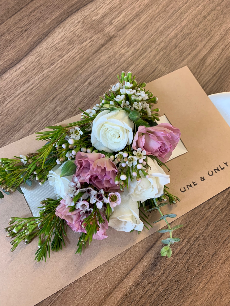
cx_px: 115
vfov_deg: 67.3
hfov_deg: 53.1
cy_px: 153
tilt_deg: -72.6
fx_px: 230
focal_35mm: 26
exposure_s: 1/60
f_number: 1.8
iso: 125
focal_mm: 4.25
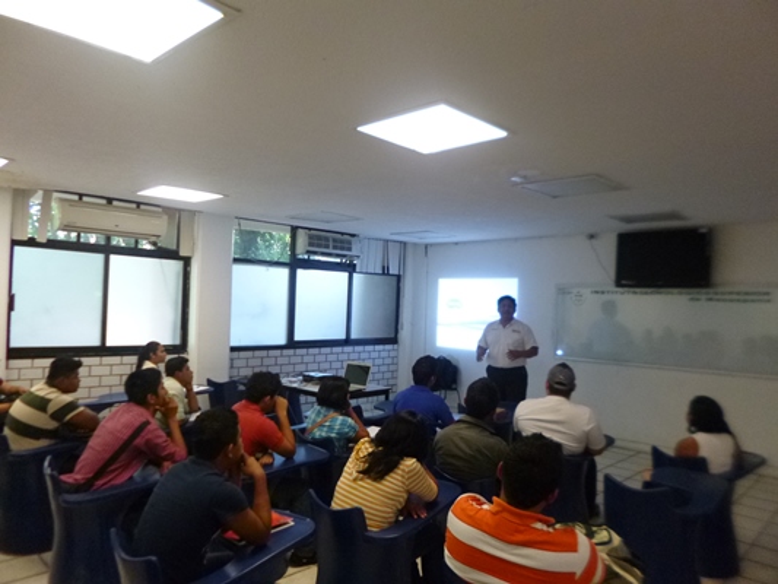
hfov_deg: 71.6
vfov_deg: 56.8
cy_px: 292
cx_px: 389
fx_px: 540
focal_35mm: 24
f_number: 2.5
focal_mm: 4.3
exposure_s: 1/50
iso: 400
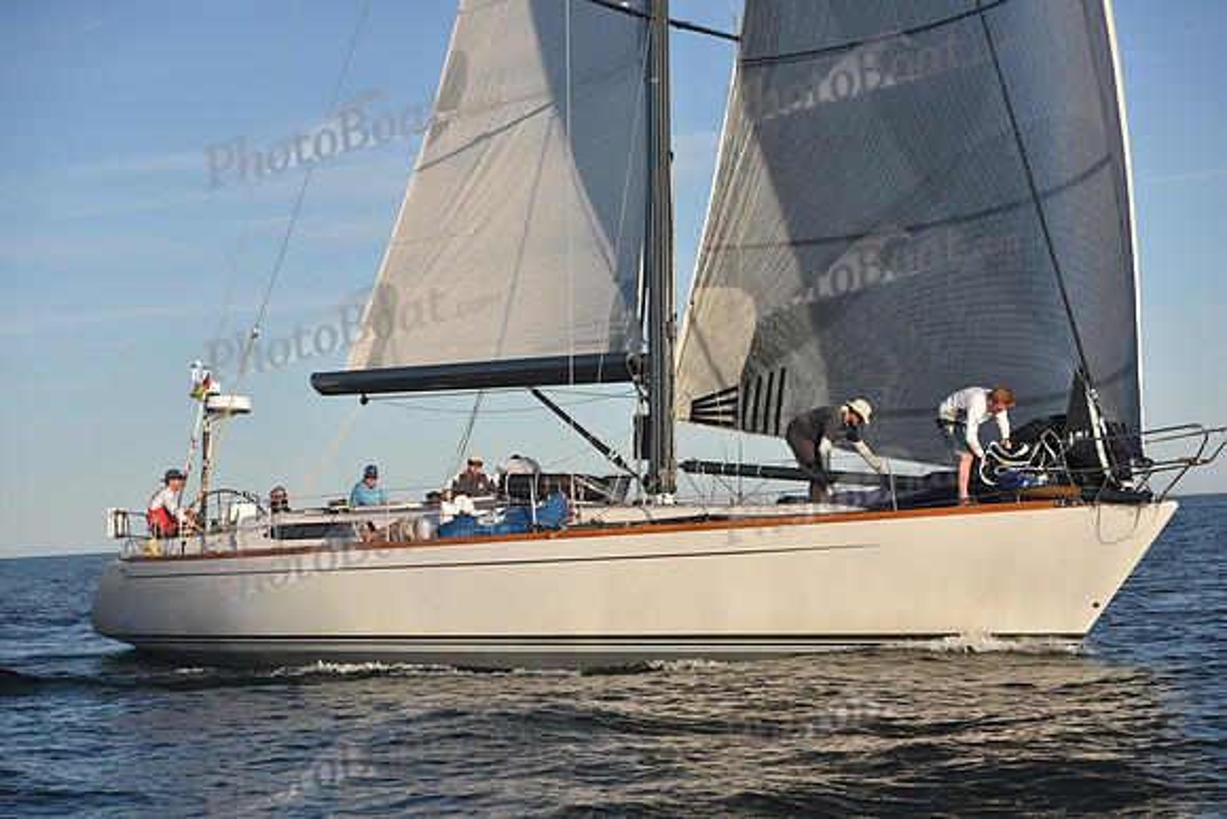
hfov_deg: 27.0
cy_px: 410
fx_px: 2557
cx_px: 614
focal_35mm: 75
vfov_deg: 18.2
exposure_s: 1/800
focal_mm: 75
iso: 250
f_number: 5.6
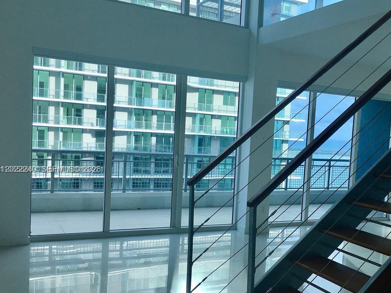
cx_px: 270
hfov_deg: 44.9
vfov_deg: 35.1
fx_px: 463
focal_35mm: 41
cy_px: 170
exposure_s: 1/278
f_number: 2.2
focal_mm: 4.15
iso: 25
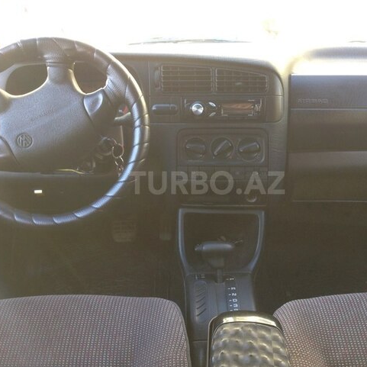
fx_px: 480
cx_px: 207
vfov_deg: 41.9
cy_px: 183
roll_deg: -0.2
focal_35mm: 40
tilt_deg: -20.3
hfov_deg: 41.8
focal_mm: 4.12
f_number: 2.4
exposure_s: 1/40
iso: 64
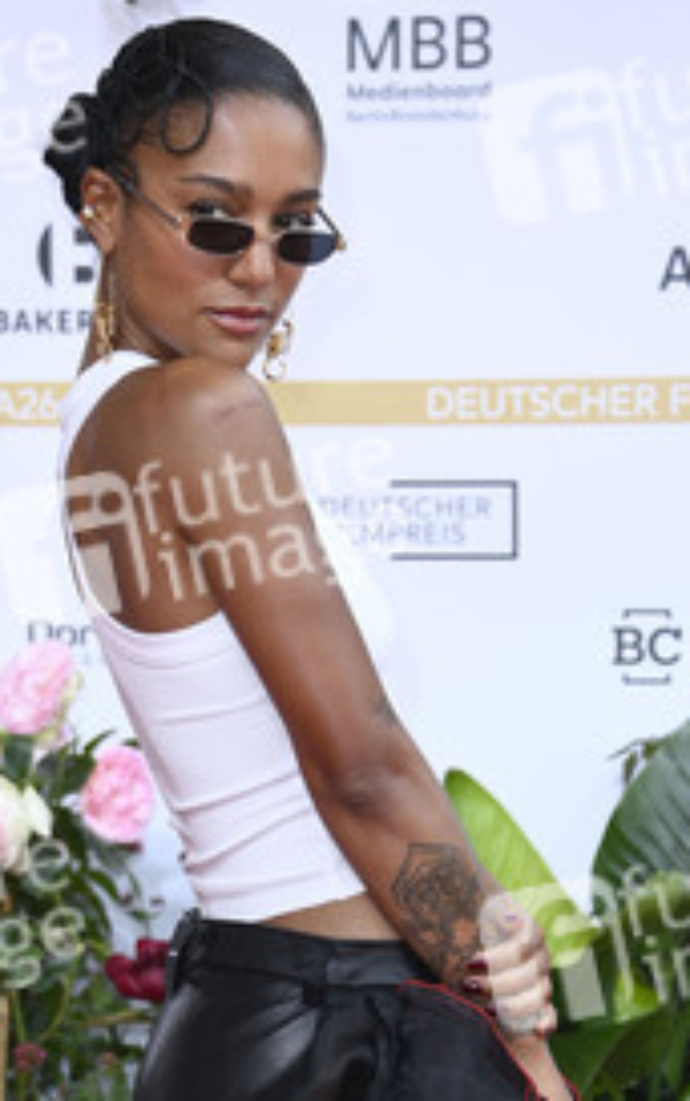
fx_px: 4386
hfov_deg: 9.0
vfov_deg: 14.3
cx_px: 319
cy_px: 734
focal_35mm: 146
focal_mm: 98
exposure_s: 1/250
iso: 640
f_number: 5.6
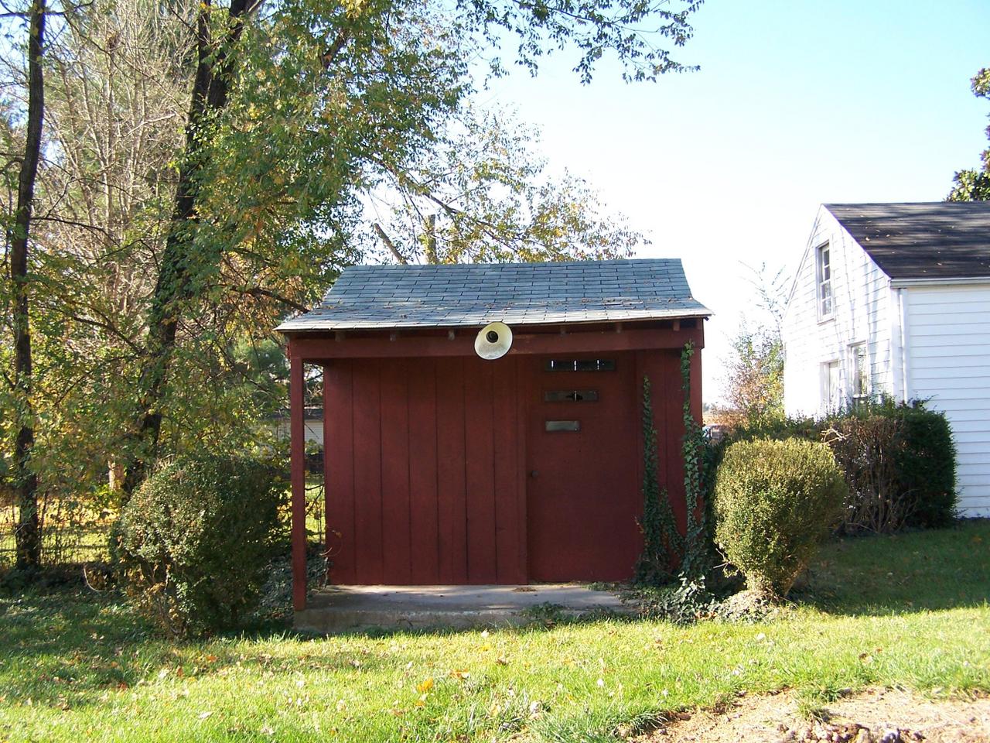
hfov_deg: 49.0
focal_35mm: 38
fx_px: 1087
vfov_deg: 37.7
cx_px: 495
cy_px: 372
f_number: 2.8
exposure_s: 1/250
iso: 80
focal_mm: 6.3
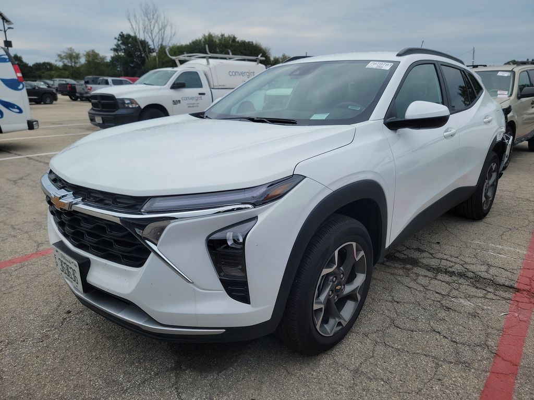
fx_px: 370
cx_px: 267
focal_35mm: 24
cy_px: 200
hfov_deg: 71.6
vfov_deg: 56.8
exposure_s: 1/561
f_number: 1.8
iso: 50
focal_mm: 6.7
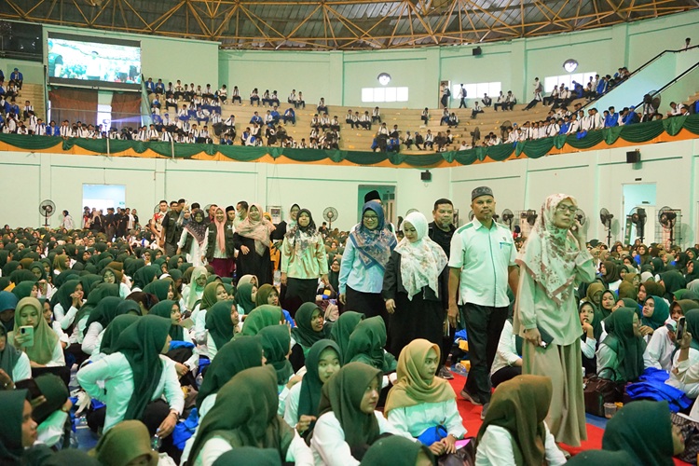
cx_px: 350
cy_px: 233
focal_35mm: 45
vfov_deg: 29.9
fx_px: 874
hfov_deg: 43.6
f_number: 3.5
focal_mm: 45
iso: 8000
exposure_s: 1/100
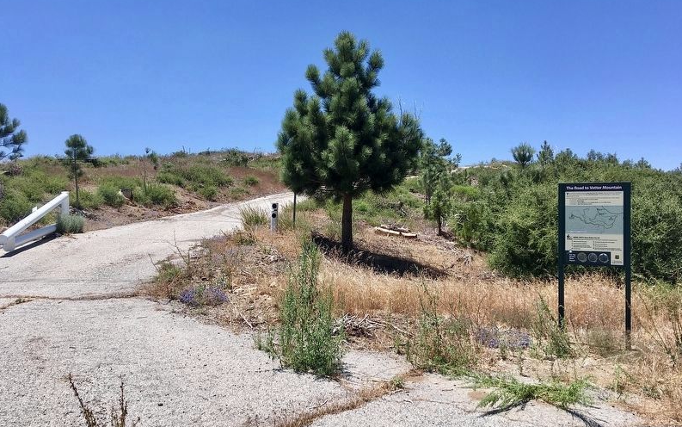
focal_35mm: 31
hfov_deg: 61.2
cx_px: 341
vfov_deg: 40.6
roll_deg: -0.2
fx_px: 576
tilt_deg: +2.6
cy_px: 205
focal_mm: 4.15
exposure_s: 1/1637
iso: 25
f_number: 2.2
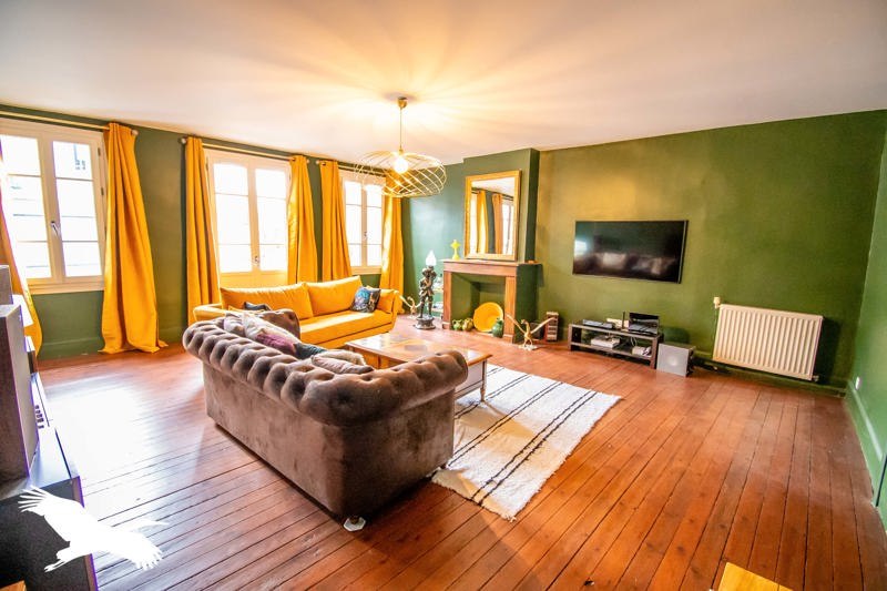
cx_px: 444
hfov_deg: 100.4
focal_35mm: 15
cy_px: 296
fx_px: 369
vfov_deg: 77.3
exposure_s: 1/50
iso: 5000
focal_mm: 10
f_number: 5
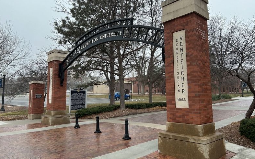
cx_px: 128
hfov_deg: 66.5
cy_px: 76
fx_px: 195
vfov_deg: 44.5
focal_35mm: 28
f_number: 1.5
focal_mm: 5.7
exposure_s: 1/96
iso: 125
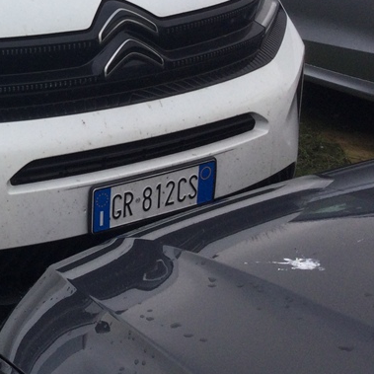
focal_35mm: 74
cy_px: 3
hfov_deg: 21.4
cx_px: -99
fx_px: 905
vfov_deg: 22.5
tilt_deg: -10.5
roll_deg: -0.5
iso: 25
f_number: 2.4
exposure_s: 1/196
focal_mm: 3.3
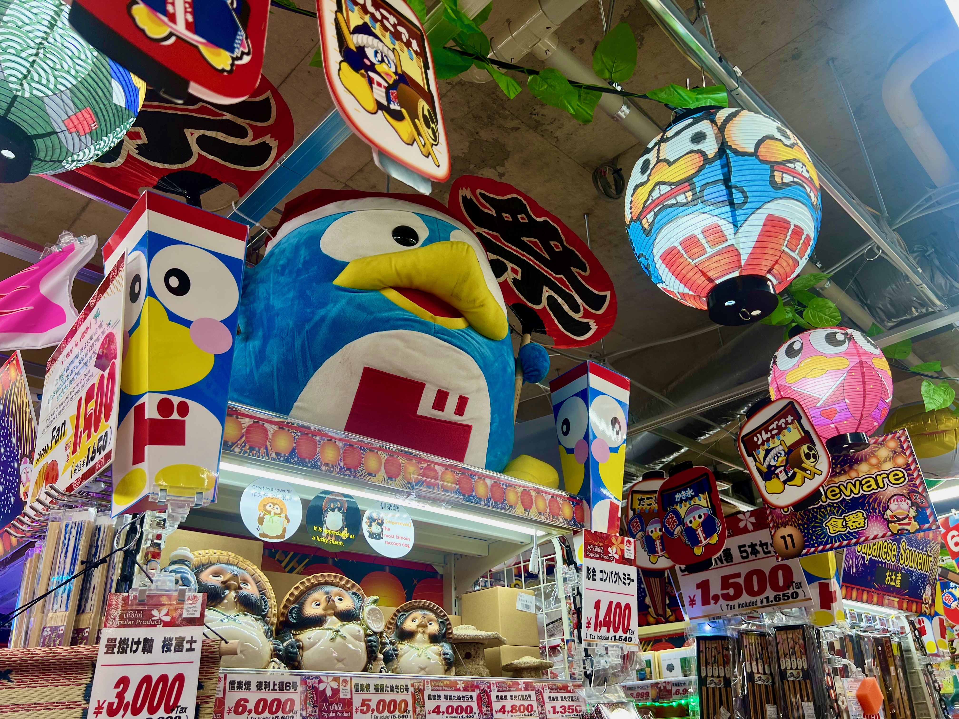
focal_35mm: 26
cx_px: 480
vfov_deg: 53.1
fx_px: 720
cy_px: 360
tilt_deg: +27.9
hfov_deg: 67.3
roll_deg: +2.1
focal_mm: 5.7
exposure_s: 1/100
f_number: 1.5
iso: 40
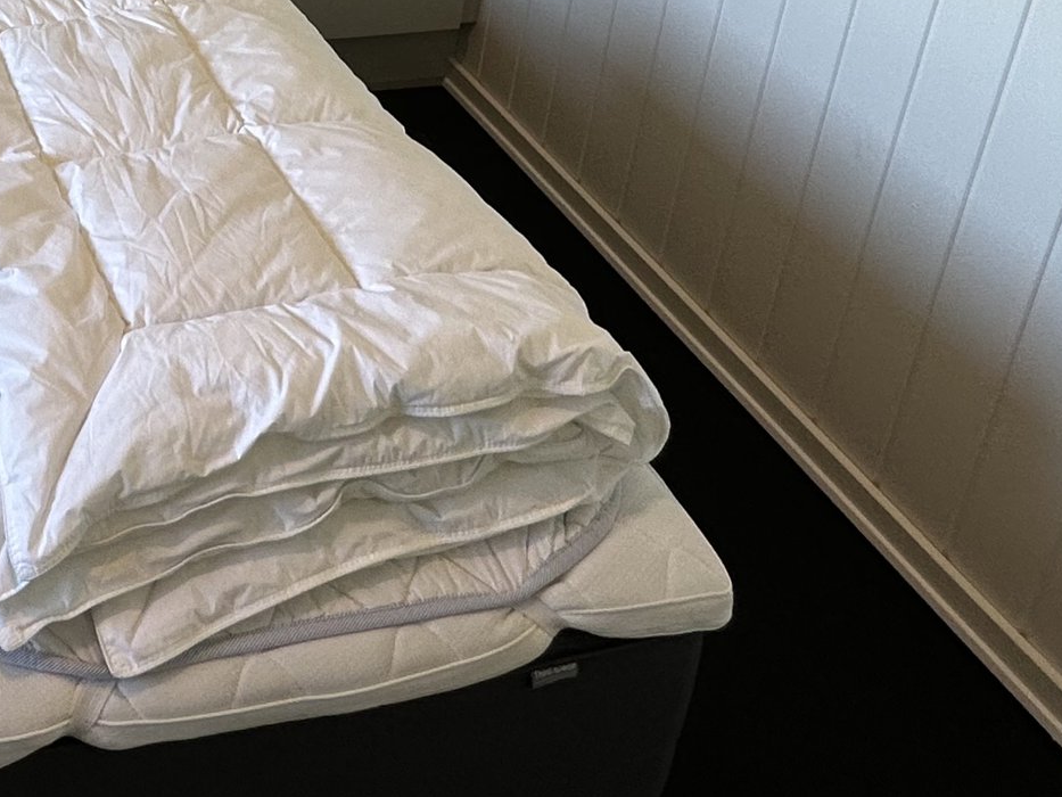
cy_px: -260
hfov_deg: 36.0
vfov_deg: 26.8
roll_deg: -0.6
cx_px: -96
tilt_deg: -18.7
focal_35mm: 45
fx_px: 1381
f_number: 2.2
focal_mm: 2.22
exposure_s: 1/100
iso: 100
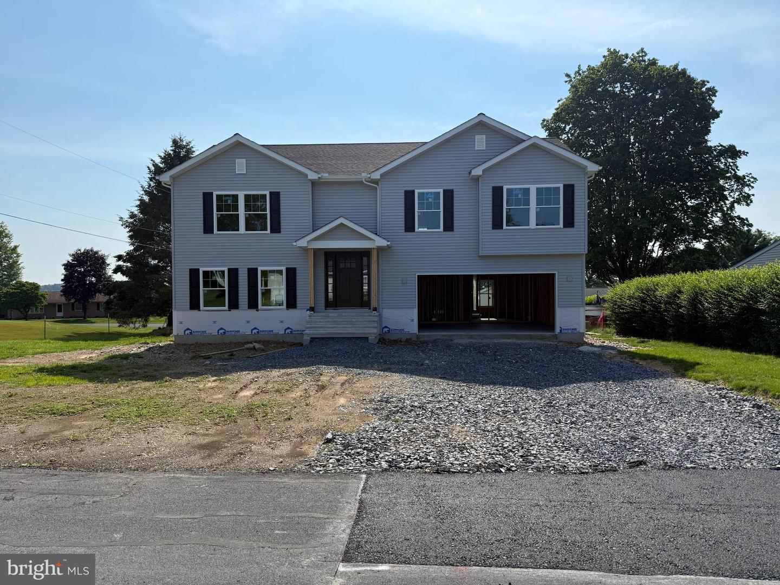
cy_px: 292
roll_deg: +0.4
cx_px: 390
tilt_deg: +0.2
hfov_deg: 71.6
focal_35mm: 24
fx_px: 541
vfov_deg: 56.8
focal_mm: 6.76
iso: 100
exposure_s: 1/6711
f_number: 1.78
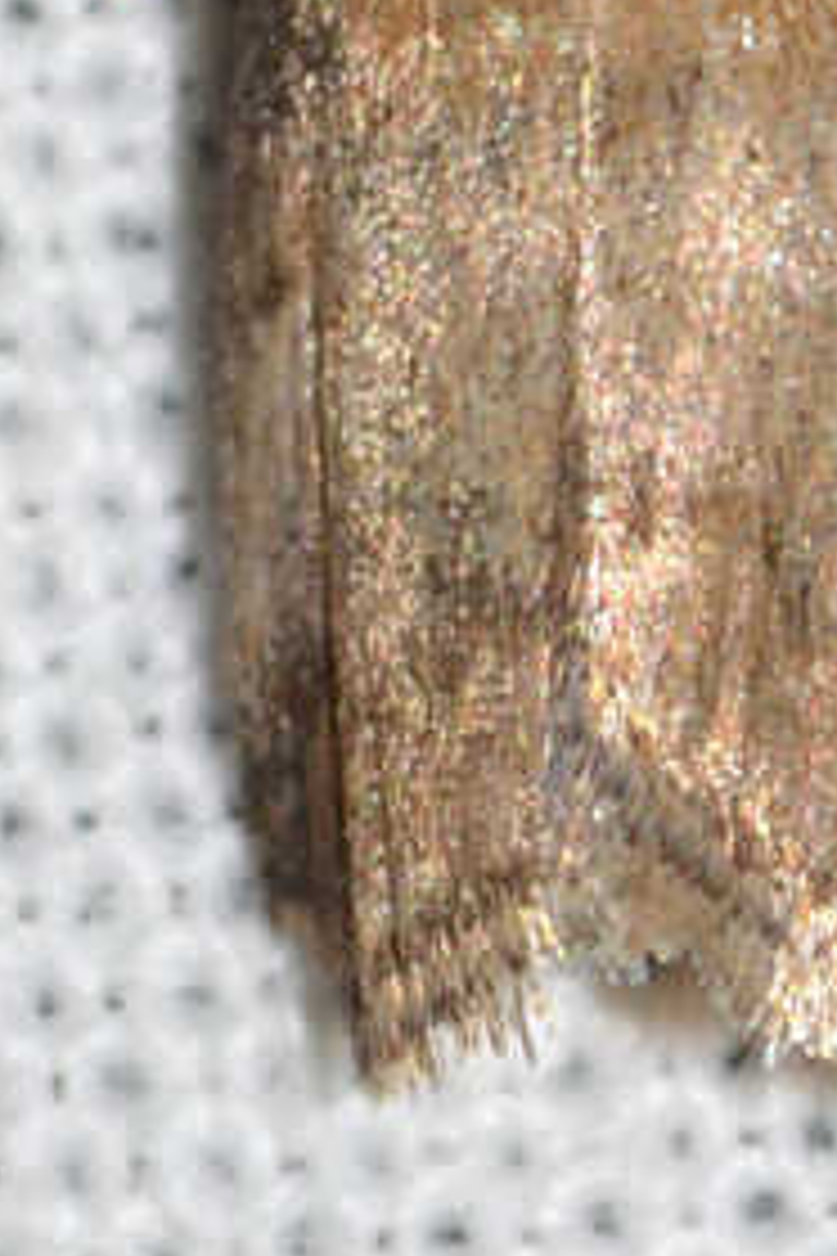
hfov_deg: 4.0
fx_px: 11996
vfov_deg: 6.0
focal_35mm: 344
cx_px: 652
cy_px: -23
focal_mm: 100
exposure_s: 1/200
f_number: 20
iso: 100
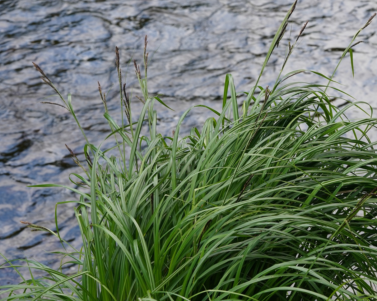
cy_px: 164
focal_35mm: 138
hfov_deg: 13.9
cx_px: 267
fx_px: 1539
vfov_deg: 11.2
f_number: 9
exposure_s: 1/125
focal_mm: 90
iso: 250
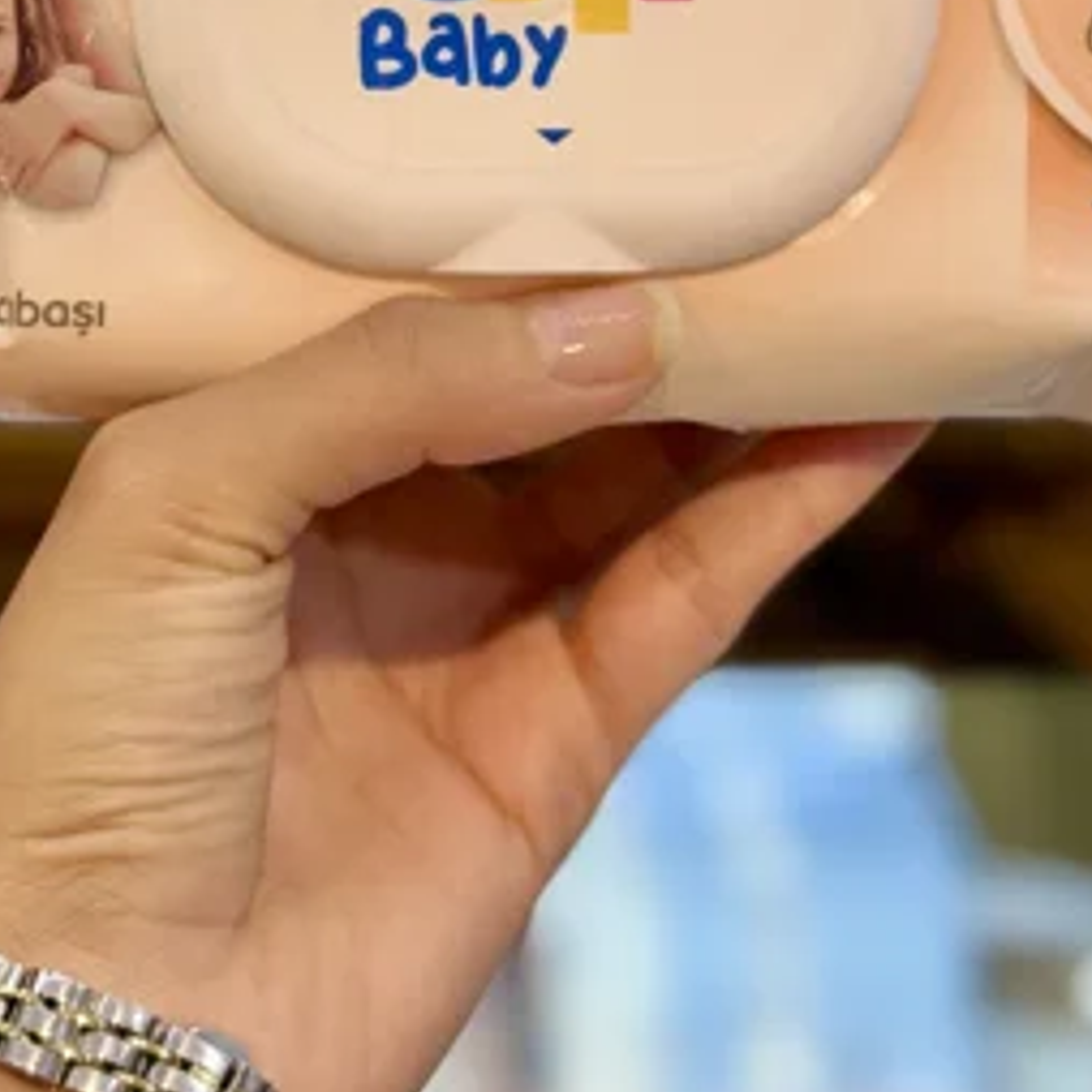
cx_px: 490
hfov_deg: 15.0
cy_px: -34
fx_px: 4140
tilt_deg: -37.4
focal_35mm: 116
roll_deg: -1.3
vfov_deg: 14.7
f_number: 1.6
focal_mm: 5.96
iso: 32
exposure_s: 1/103
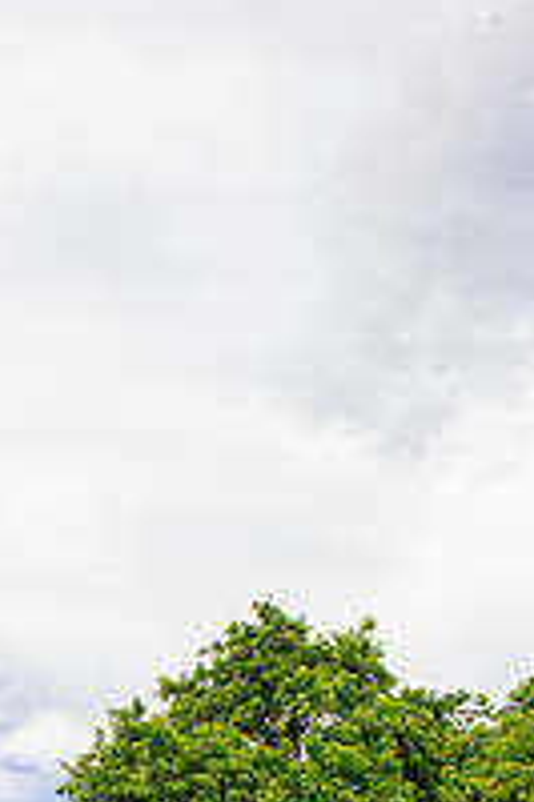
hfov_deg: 23.5
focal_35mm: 54
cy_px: 850
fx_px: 1203
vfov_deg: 33.0
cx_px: -50
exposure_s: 1/250
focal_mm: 24
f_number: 8
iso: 400
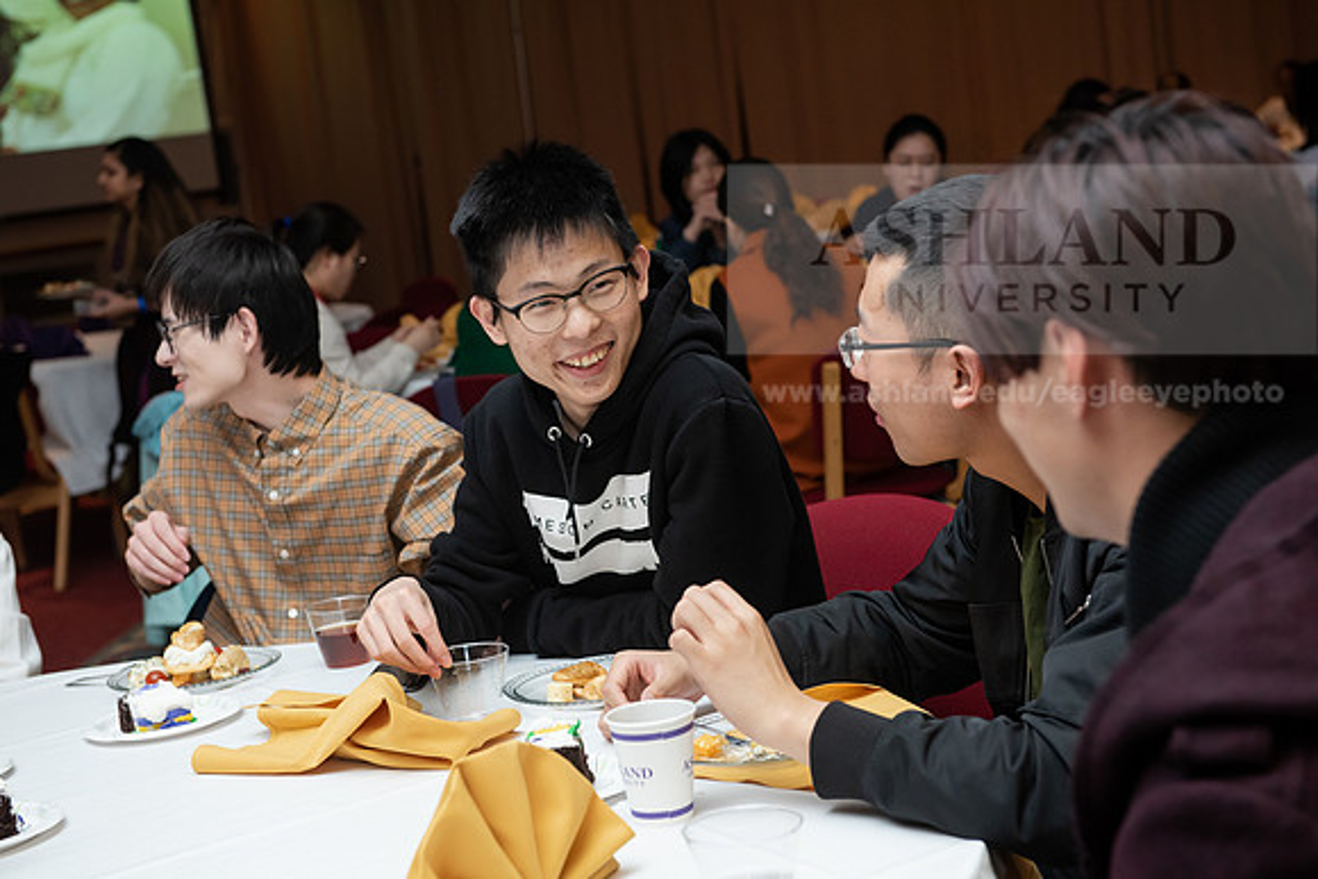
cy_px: 440
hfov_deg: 32.4
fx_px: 2270
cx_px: 659
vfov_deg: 21.9
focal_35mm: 62
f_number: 5.6
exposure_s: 1/160
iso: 2000
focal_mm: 62
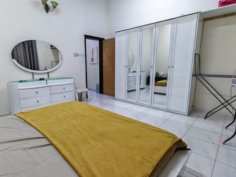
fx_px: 130
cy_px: 90
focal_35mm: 19
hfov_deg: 84.1
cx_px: 101
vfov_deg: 68.7
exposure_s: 1/50
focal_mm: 1.96
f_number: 2.2
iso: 250
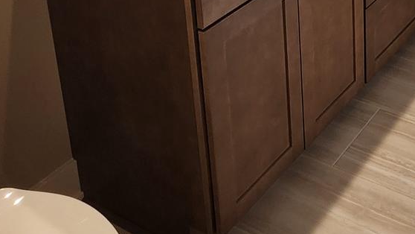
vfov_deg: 18.8
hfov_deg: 35.2
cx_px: 435
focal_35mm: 52
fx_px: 572
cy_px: -162
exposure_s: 1/60
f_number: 2.2
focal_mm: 2.2
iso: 100
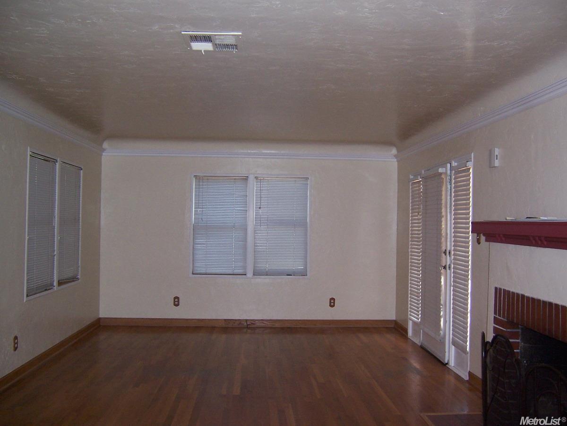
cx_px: 284
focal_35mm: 33
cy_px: 213
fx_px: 541
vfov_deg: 42.9
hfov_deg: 55.4
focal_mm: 5.5
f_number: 2.8
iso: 140
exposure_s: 1/60
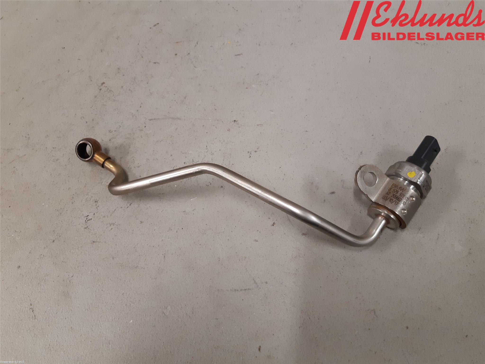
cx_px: 242
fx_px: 364
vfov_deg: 53.1
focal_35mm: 26
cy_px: 182
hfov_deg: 67.3
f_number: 1.7
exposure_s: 1/50
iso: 125
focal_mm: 3.93
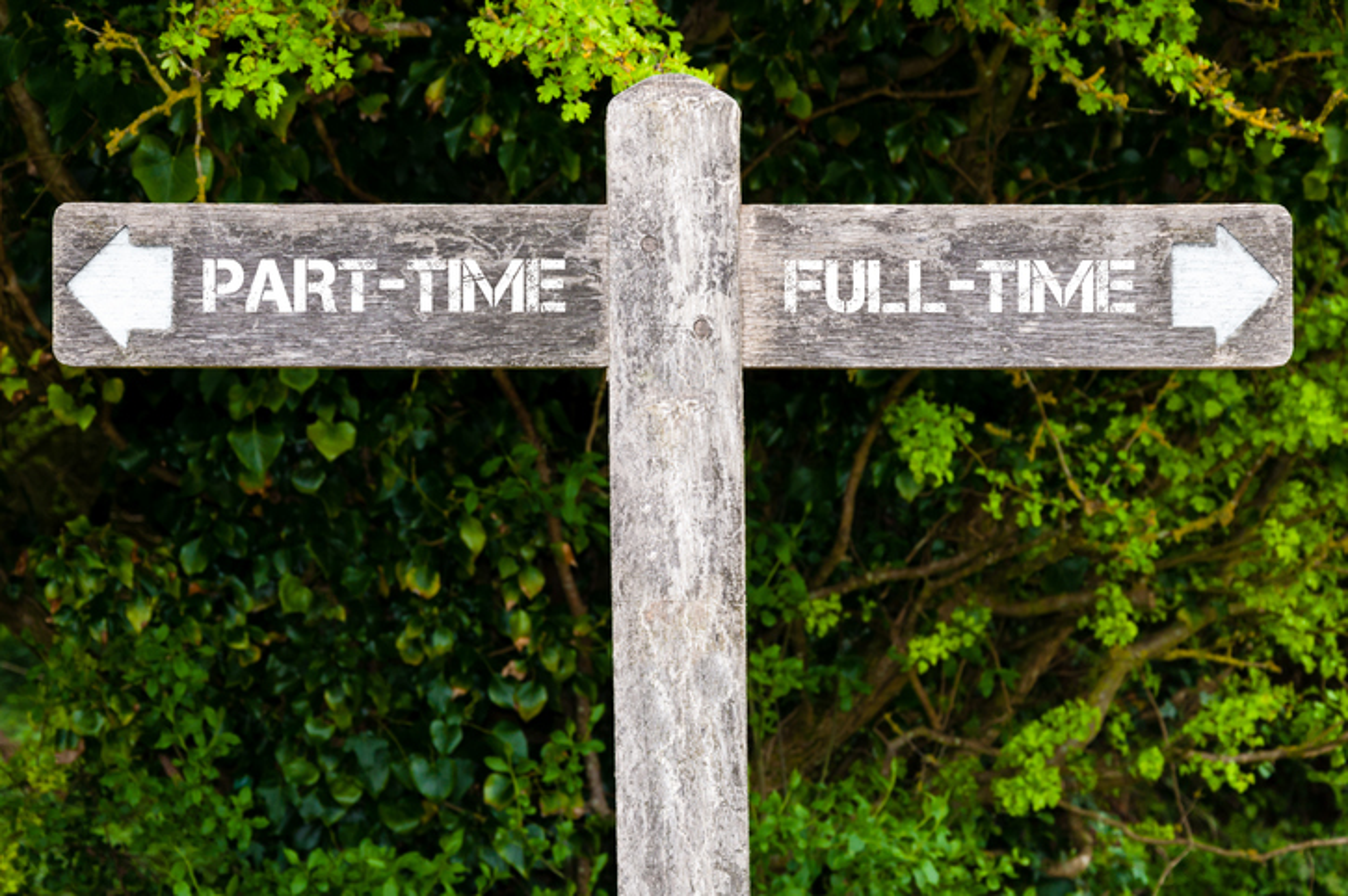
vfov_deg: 14.7
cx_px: 674
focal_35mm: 93
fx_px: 3479
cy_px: 448
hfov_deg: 21.9
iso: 320
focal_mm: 62
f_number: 10
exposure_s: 1/60
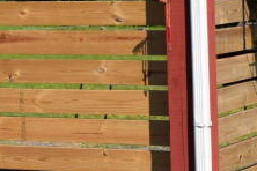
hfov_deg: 8.1
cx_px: -291
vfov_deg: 5.6
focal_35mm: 242
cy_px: -159
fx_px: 1725
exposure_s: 1/500
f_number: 11
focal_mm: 31
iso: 200
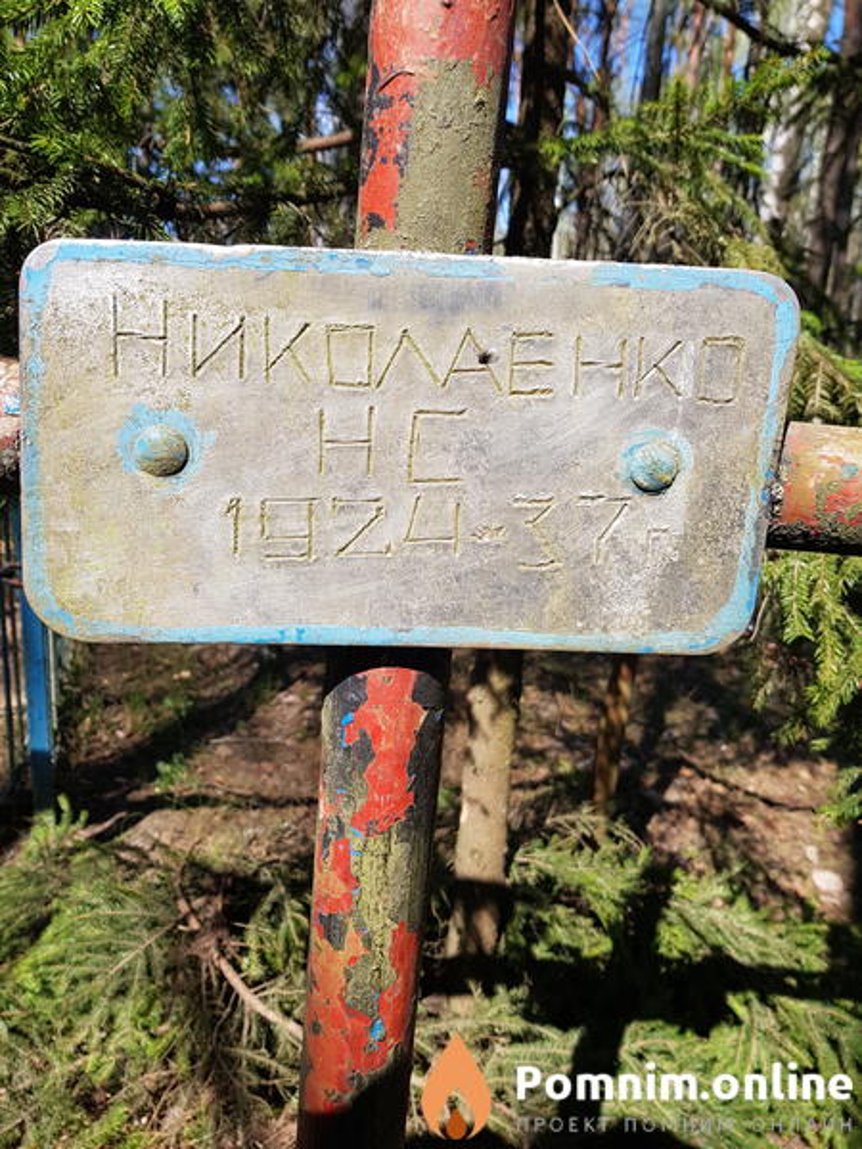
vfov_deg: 67.3
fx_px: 863
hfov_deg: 53.1
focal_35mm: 26
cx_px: 431
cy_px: 574
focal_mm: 4.2
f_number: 1.7
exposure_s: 1/1028
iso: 40
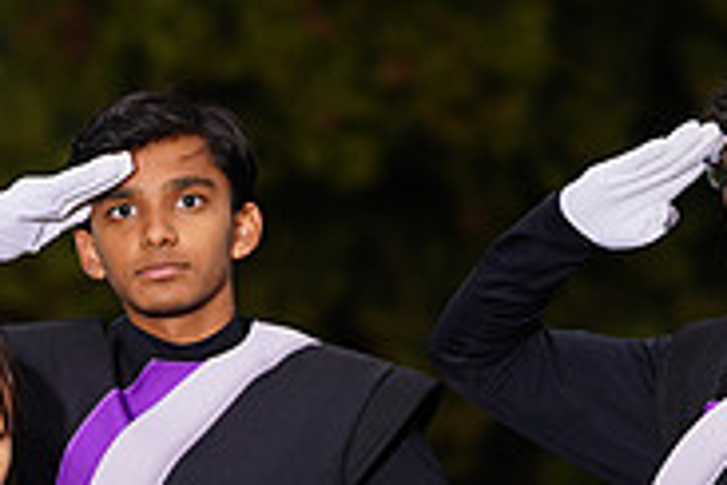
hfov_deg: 3.4
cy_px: 559
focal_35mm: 600
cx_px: 143
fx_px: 12116
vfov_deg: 2.3
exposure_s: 1/200
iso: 200
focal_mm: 189
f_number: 5.6
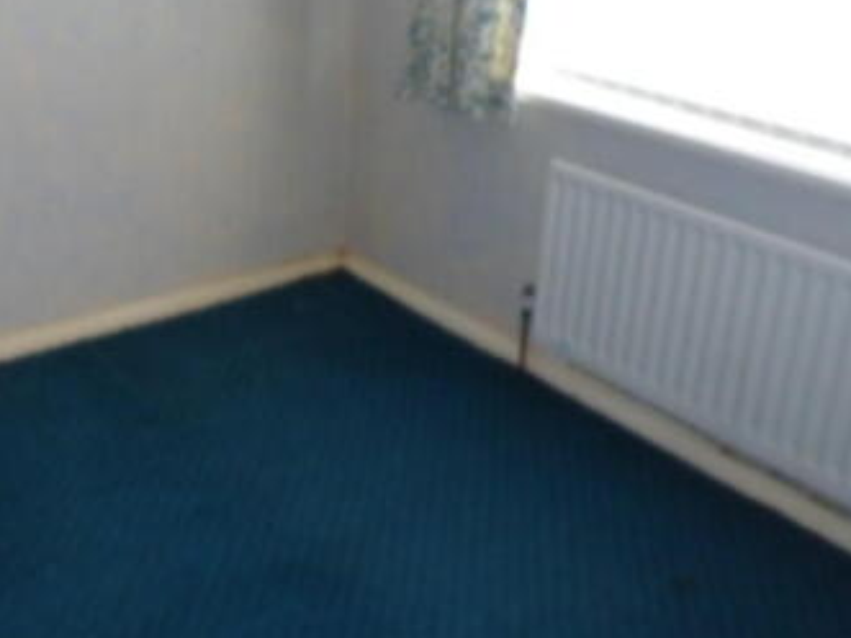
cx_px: 168
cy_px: 179
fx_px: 1081
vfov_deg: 32.4
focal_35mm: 44
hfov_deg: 41.1
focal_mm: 4.5
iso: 125
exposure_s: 1/30
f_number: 2.8
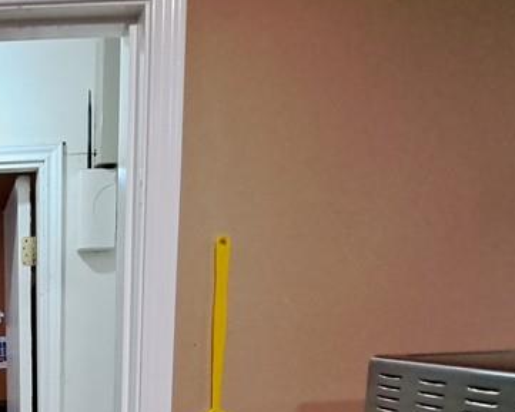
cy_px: 419
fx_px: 549
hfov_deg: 38.4
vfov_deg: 36.6
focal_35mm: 36
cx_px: -91
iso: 200
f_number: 2.2
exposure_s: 1/40
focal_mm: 1.74
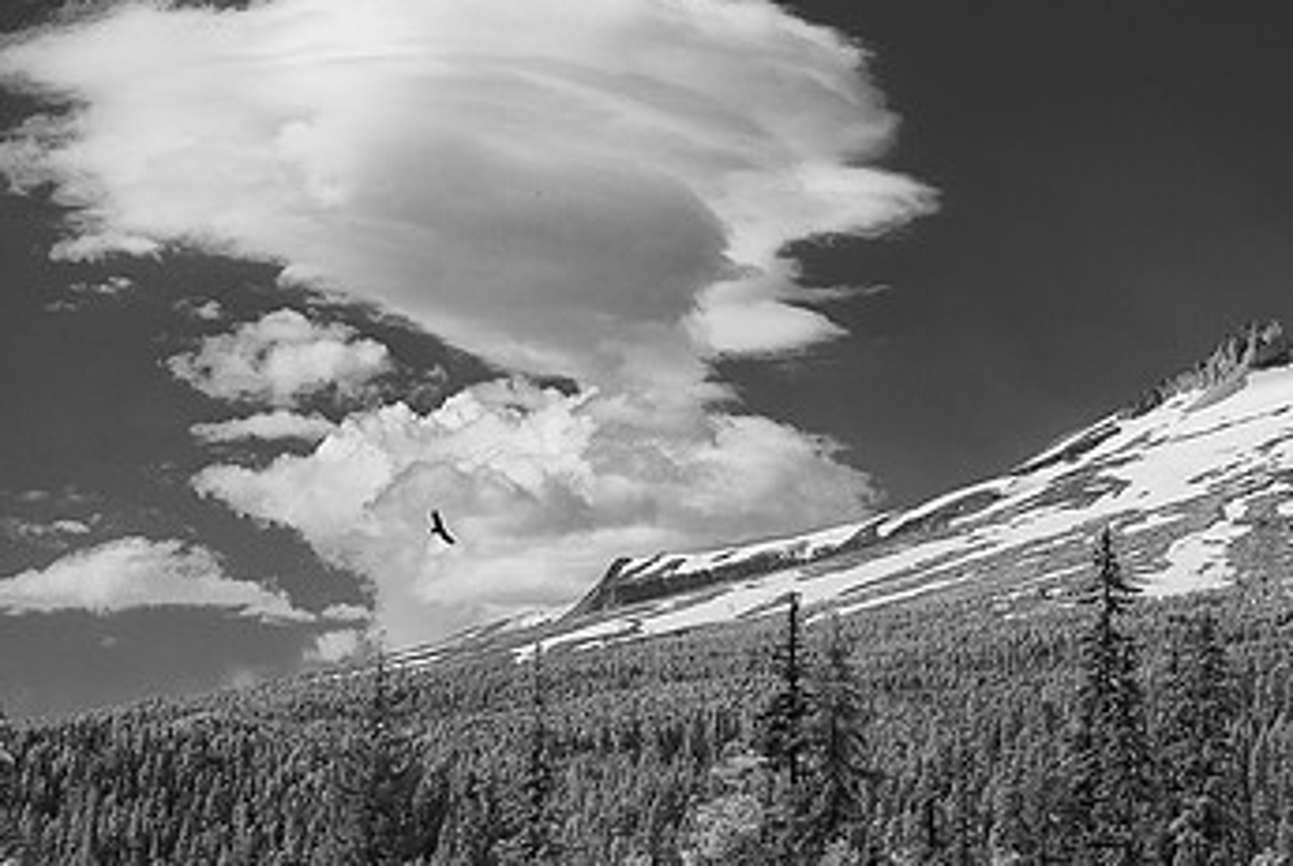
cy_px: 199
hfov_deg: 14.7
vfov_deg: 9.9
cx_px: 993
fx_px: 4993
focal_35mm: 139
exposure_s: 1/80
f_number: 8
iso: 100
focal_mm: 55
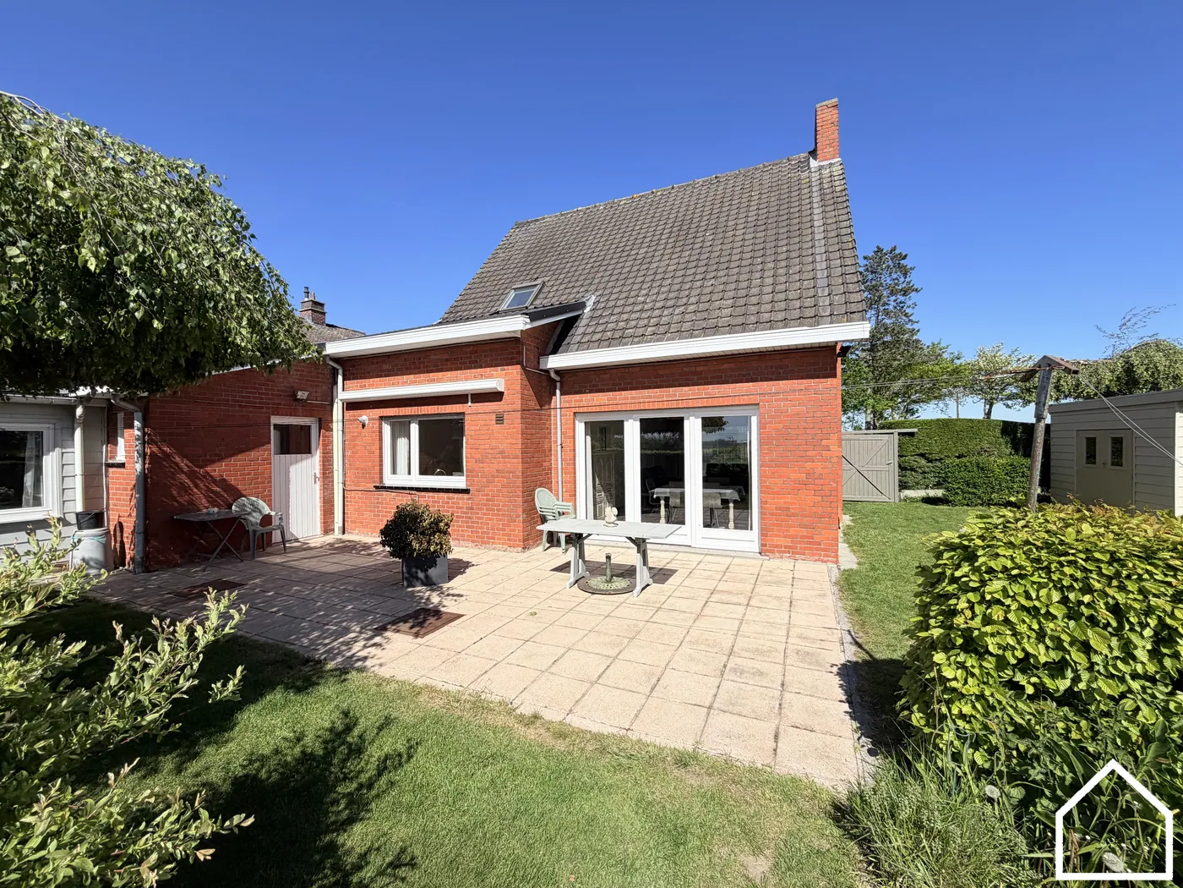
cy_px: 444
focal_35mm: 14
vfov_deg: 85.7
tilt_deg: -0.4
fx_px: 478
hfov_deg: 102.1
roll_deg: +0.8
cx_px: 592
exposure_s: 1/841
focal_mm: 2.22
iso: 20
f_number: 2.2
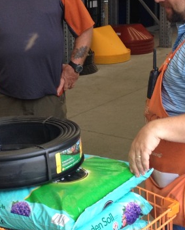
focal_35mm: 99
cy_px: 69
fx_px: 677
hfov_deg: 15.4
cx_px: 27
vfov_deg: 19.3
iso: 50
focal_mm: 4.28
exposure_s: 1/120
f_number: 2.4
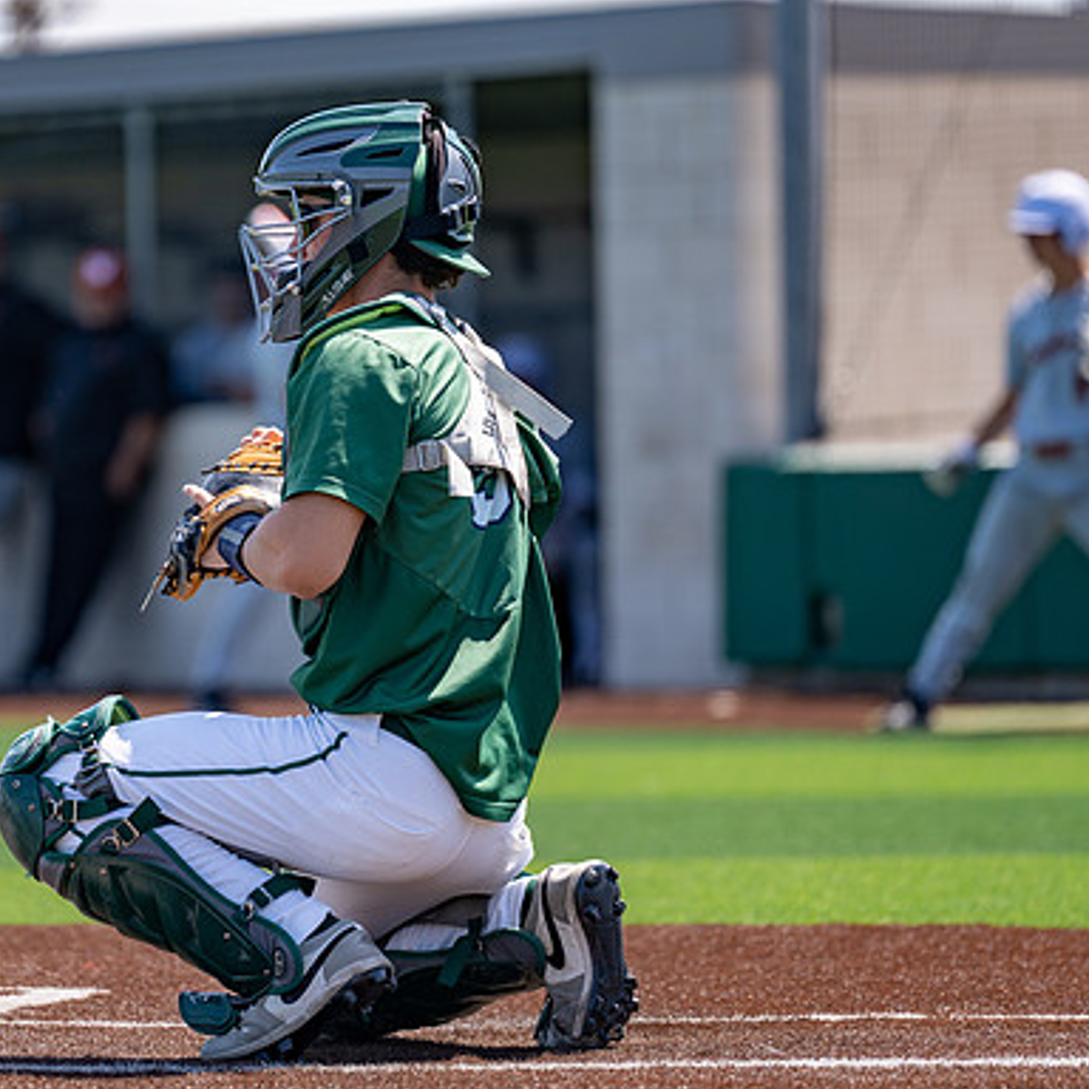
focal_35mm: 302
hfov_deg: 5.8
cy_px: 523
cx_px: 240
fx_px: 10749
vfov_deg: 5.8
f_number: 2.8
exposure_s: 1/1600
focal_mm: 200
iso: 100
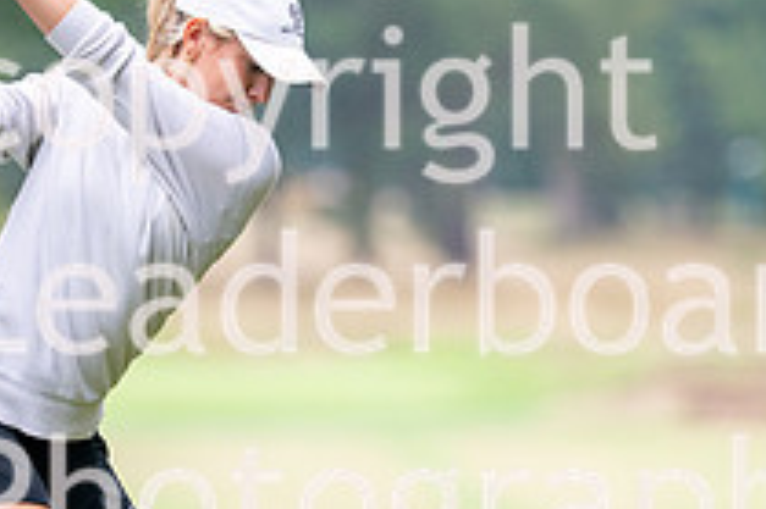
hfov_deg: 2.4
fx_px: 18433
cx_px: 385
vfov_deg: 1.6
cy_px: 299
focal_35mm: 867
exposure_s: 1/1250
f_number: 4
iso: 400
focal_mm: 300
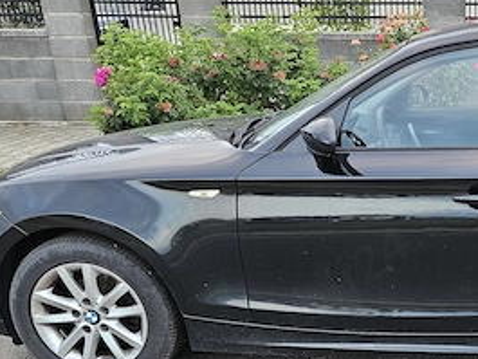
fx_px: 718
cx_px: 480
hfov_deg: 33.6
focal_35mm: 52
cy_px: 296
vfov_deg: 27.4
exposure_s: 1/100
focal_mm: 5.4
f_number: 1.8
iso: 160
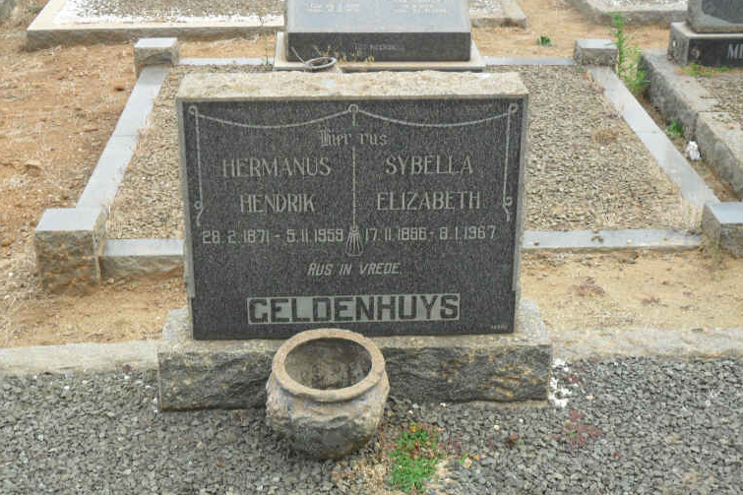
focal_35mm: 55
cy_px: 269
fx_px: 1135
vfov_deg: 24.6
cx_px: 375
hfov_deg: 36.3
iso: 100
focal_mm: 9.3
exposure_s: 1/125
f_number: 5
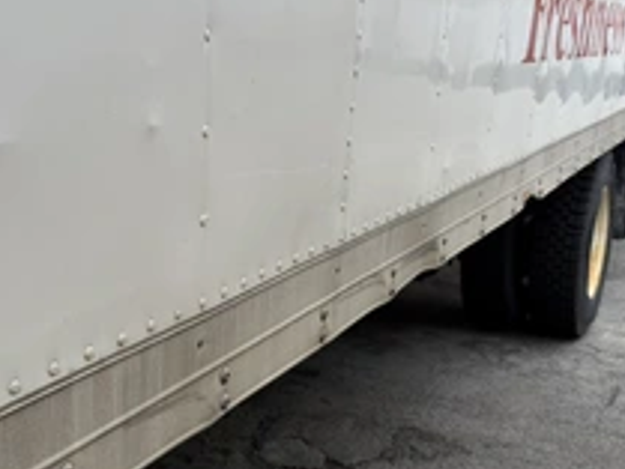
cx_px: 212
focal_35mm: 46
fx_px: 831
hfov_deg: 40.7
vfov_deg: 31.4
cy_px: 293
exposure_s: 1/1493
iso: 80
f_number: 1.78
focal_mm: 6.76
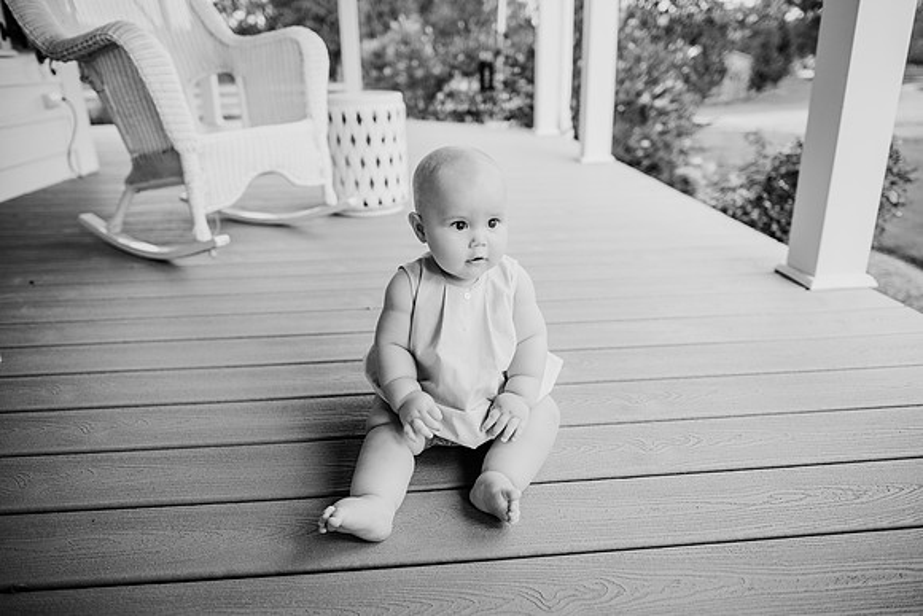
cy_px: 308
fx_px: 615
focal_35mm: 24
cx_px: 462
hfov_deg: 73.7
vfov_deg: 53.2
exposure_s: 1/400
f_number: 2.5
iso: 250
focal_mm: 24
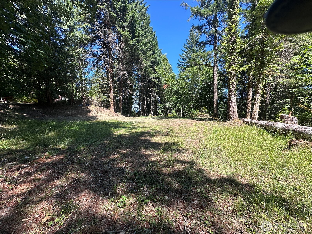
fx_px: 126
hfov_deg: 102.1
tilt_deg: -1.5
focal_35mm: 14
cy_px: 117
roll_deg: +0.6
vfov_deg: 85.7
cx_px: 156
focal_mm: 2.22
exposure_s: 1/535
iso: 40
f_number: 2.2
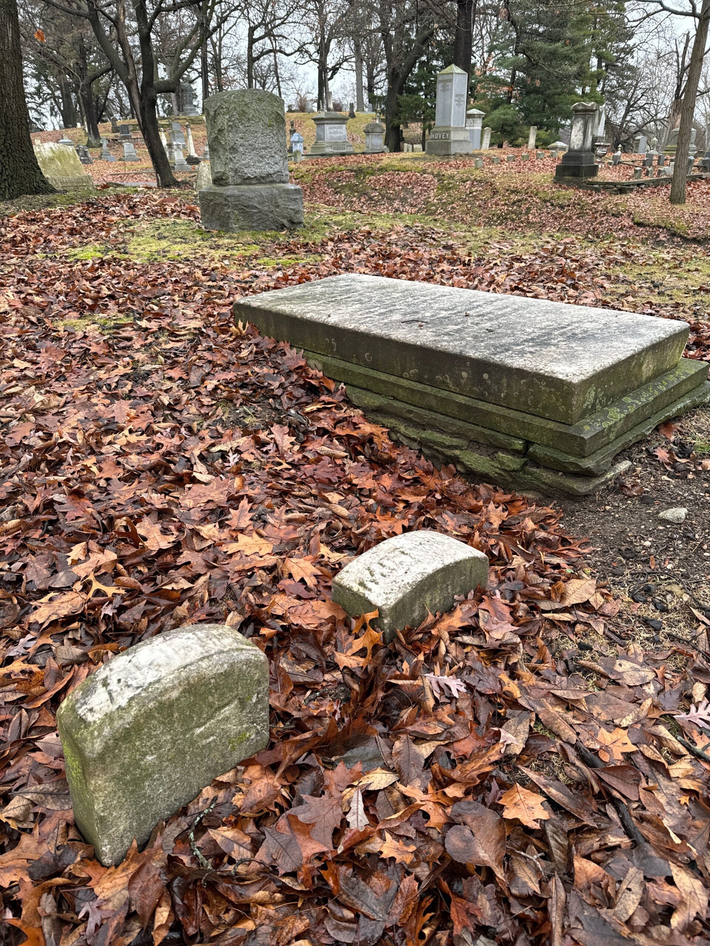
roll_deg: +0.6
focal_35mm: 24
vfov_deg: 71.6
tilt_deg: -25.1
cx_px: 355
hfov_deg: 56.8
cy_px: 473
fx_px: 656
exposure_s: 1/121
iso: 100
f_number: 1.78
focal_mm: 6.86
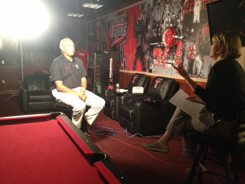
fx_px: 248
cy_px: 92
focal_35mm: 35
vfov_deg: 40.7
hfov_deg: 52.6
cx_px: 122
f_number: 2.4
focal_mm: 4.28
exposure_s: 1/15
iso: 640
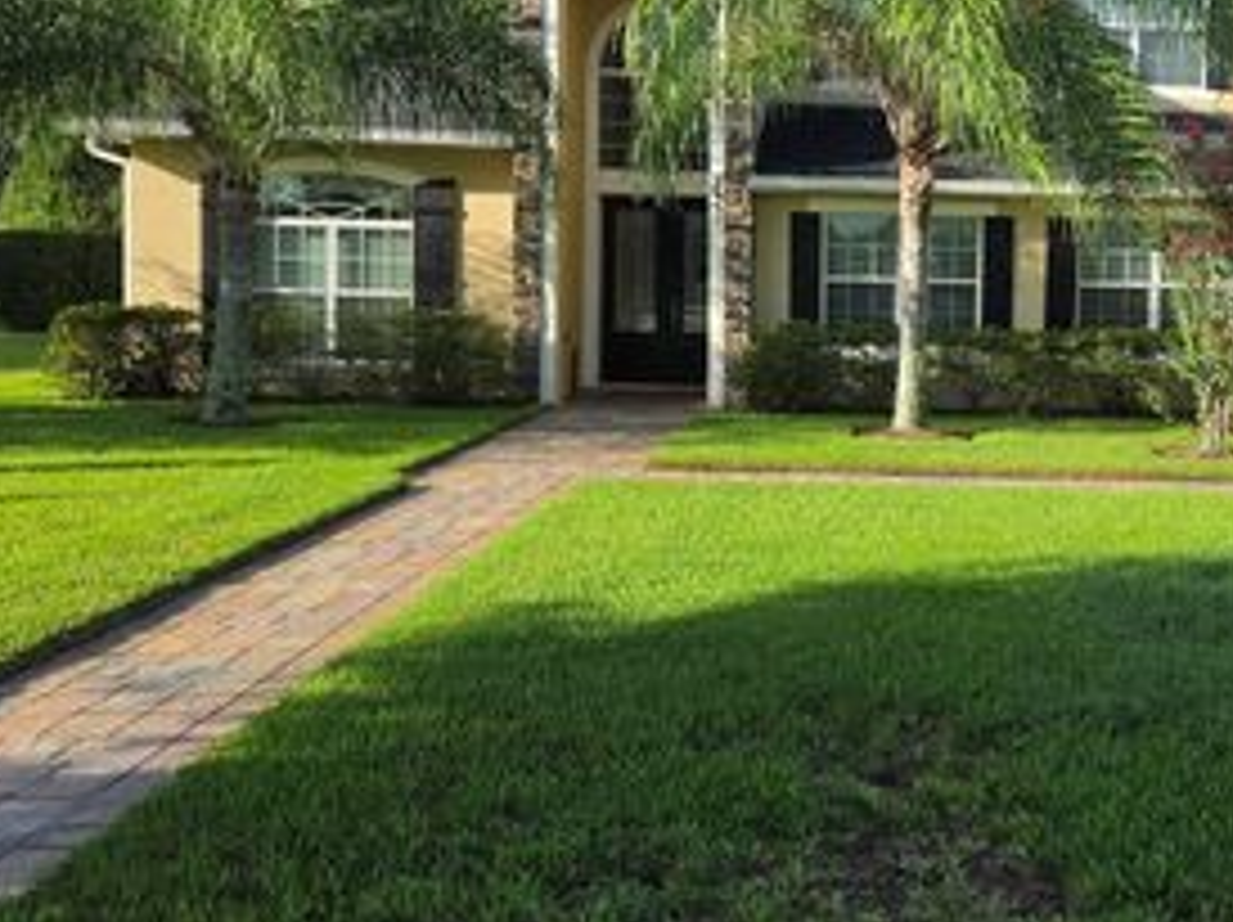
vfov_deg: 34.1
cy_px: 335
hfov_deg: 43.2
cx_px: 945
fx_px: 1495
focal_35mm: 42
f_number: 1.4
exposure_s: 1/3211
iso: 64
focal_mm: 6.5
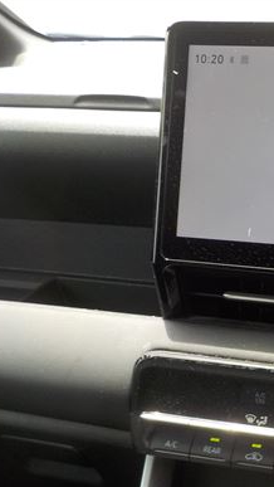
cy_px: 298
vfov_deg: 38.3
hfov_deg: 20.2
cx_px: 366
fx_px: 697
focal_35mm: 54
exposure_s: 1/160
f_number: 3.3
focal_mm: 4.1
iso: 125
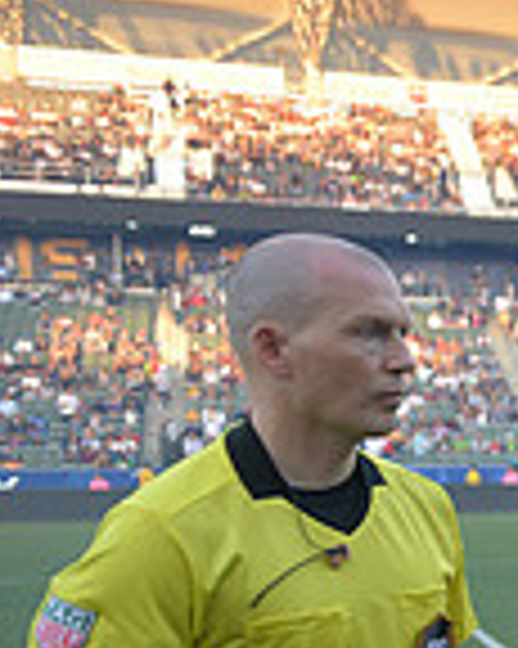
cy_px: 628
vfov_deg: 20.5
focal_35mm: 91
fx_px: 1746
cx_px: 1270
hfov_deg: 12.7
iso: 640
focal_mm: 24
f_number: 2.8
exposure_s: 1/640
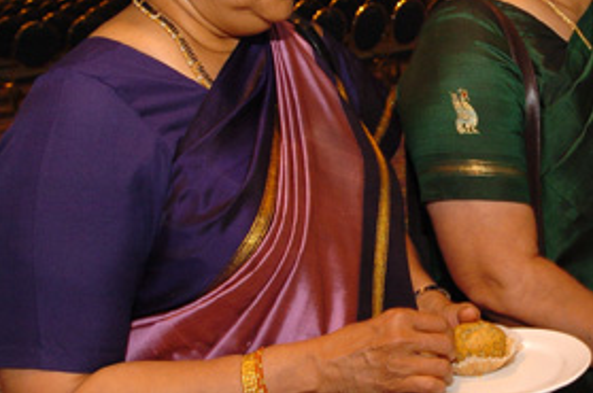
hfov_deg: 27.6
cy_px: 118
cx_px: 516
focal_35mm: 71
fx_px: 1168
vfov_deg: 19.0
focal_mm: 22
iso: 400
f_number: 5
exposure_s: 1/15
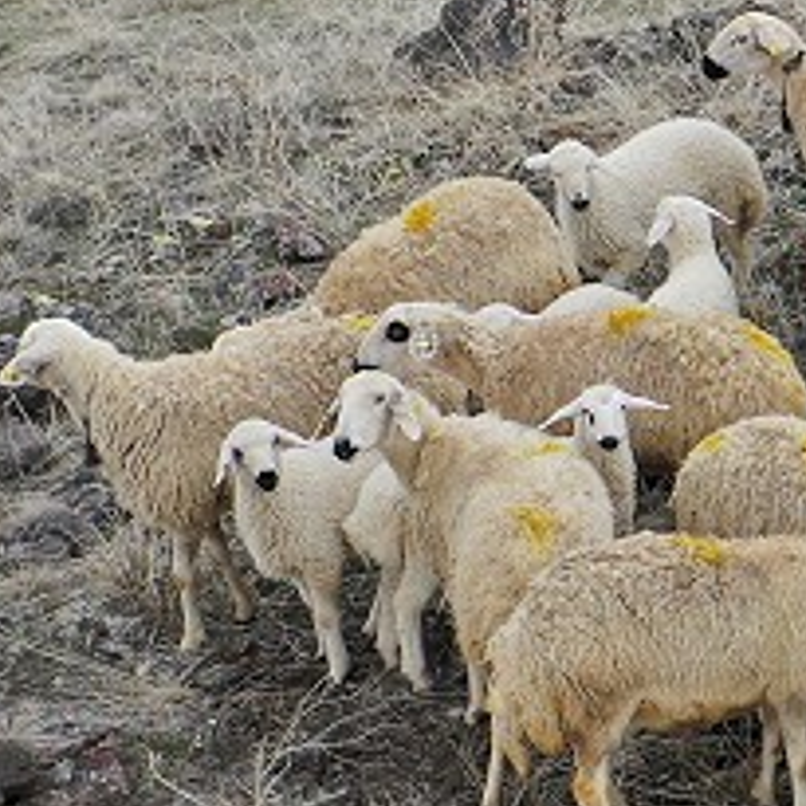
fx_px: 2292
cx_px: 1376
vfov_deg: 19.8
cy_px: 177
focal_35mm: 87
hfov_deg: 17.0
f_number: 3.2
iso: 100
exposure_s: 1/640
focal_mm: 10.26
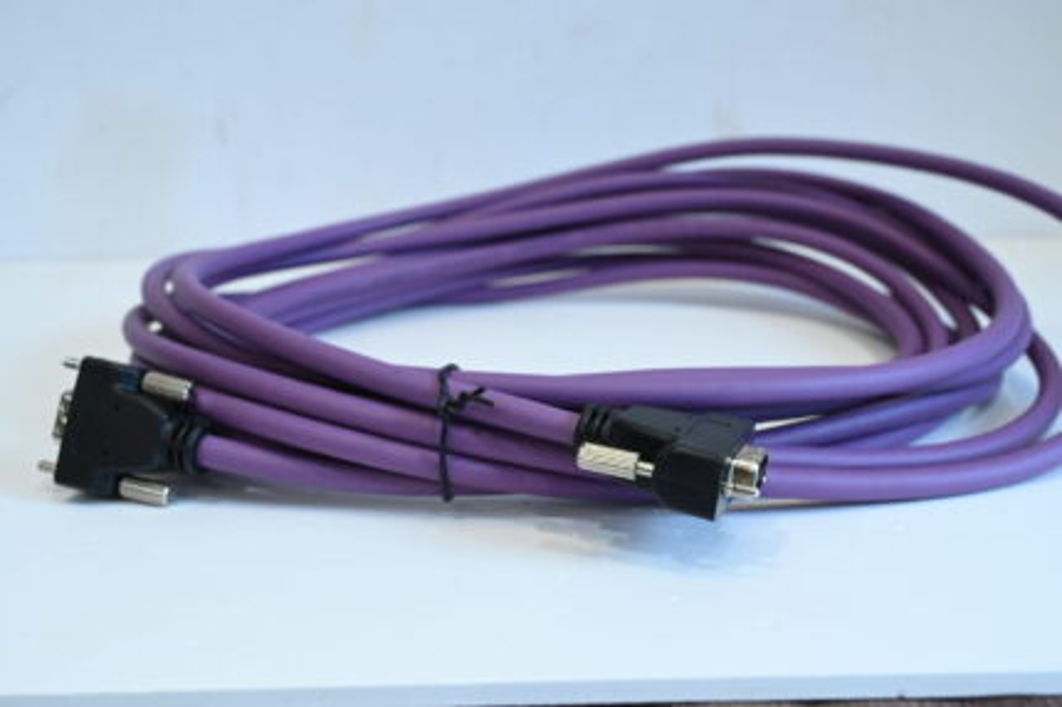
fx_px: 1179
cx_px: 531
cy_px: 354
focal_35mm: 40
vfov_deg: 33.4
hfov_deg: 48.5
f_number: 10
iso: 6400
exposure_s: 1/125
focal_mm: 40
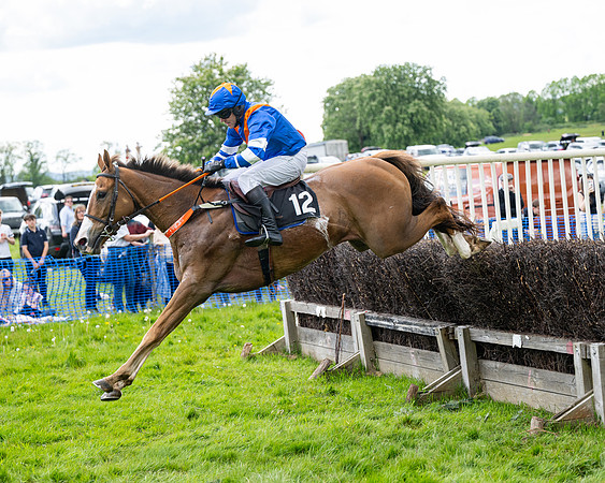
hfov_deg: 22.3
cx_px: 310
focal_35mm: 86
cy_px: 248
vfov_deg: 17.9
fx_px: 1536
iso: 400
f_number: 2.8
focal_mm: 70
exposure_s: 1/2000
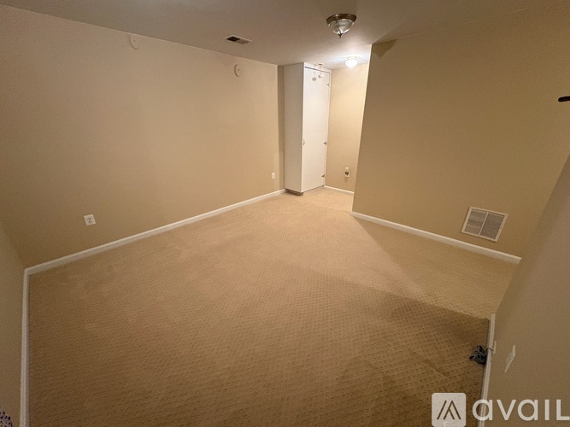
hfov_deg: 102.1
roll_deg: +0.5
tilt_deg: -21.9
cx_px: 285
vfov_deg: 85.7
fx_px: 230
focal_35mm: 14
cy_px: 214
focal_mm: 2.22
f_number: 2.2
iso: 640
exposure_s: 1/40
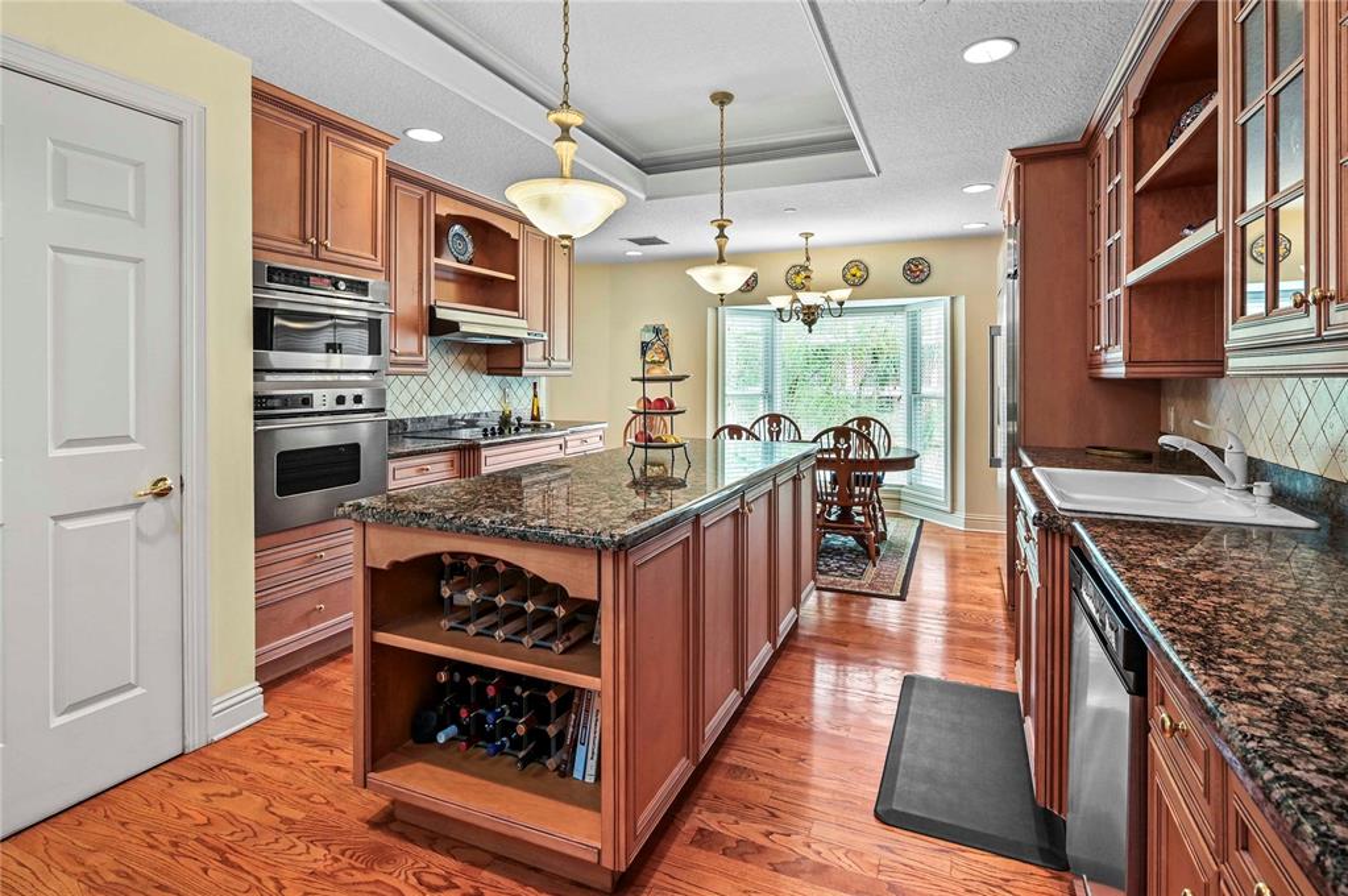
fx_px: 599
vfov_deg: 73.6
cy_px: 448
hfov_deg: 96.8
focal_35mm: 16
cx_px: 674
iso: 400
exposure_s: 1/3
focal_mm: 16
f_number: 8
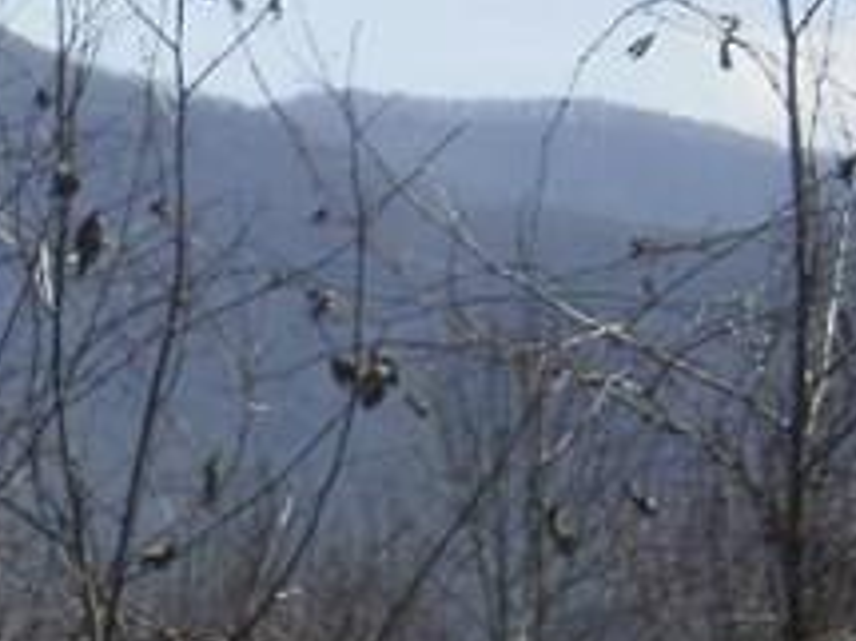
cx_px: -510
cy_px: 880
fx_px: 7538
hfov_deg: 6.4
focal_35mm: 305
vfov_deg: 4.8
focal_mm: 11.3
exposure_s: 1/160
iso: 100
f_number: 13
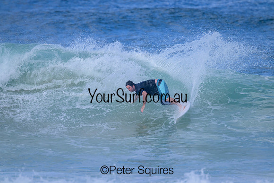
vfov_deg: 1.7
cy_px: 92
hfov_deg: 2.6
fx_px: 6090
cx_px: 137
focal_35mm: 800
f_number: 11
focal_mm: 800
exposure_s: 1/2000
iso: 1100
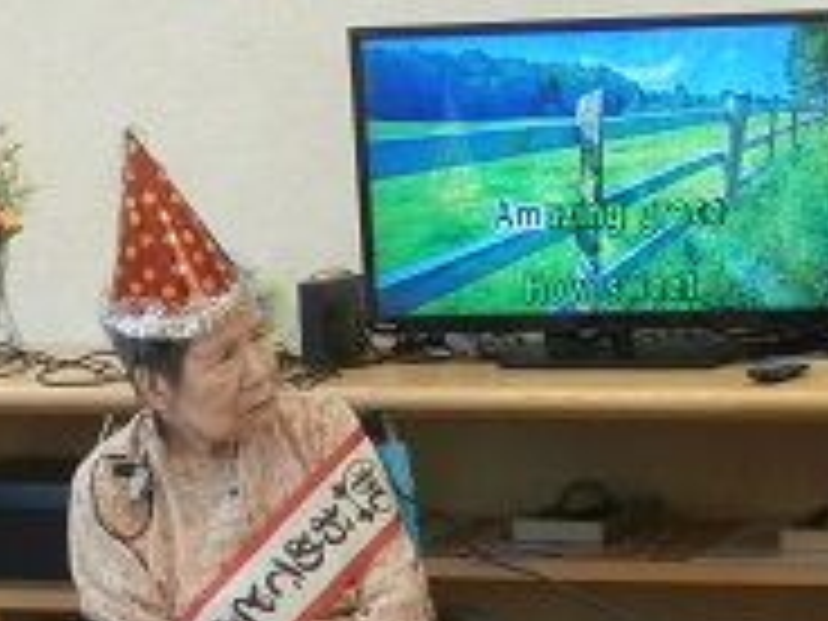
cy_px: 634
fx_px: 2966
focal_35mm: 124
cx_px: 778
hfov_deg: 15.7
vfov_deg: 11.8
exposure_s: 1/20
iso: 400
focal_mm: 10.11
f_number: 4.5
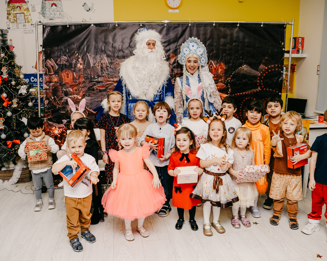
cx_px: 157
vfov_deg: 49.9
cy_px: 140
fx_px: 281
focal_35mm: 29
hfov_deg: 60.4
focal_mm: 24
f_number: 4.5
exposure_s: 1/160
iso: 250
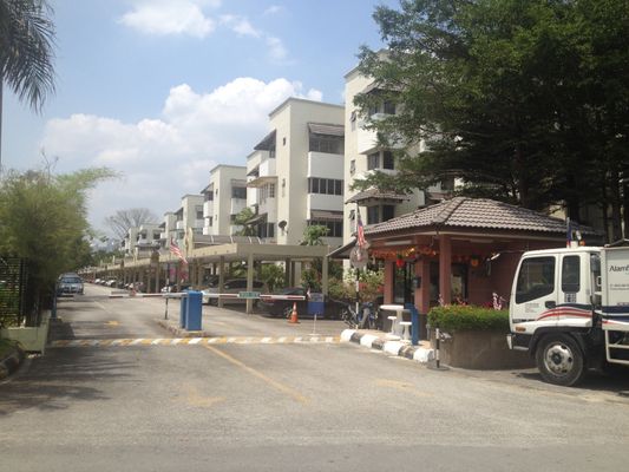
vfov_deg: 40.7
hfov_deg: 52.6
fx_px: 636
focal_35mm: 35
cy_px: 236
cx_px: 314
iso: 50
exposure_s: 1/2123
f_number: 2.4
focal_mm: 4.28
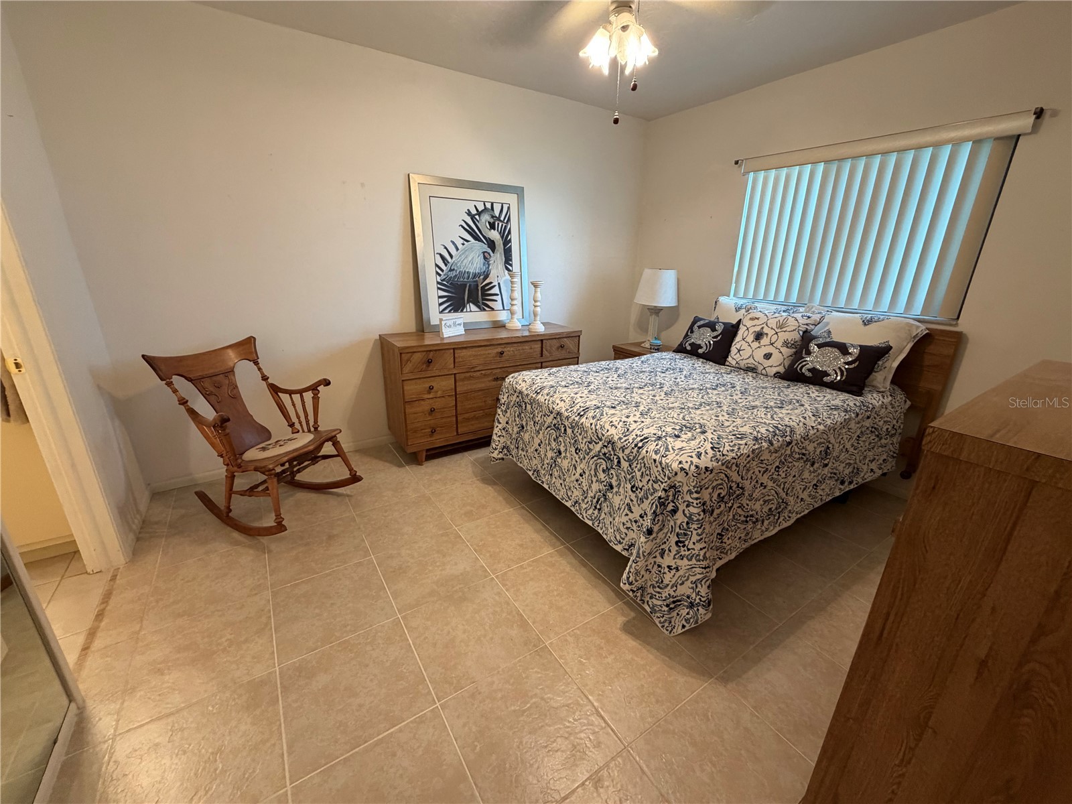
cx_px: 536
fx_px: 434
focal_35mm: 14
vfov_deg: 85.7
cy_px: 402
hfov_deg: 102.1
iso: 320
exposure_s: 1/60
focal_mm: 2.22
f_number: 2.2
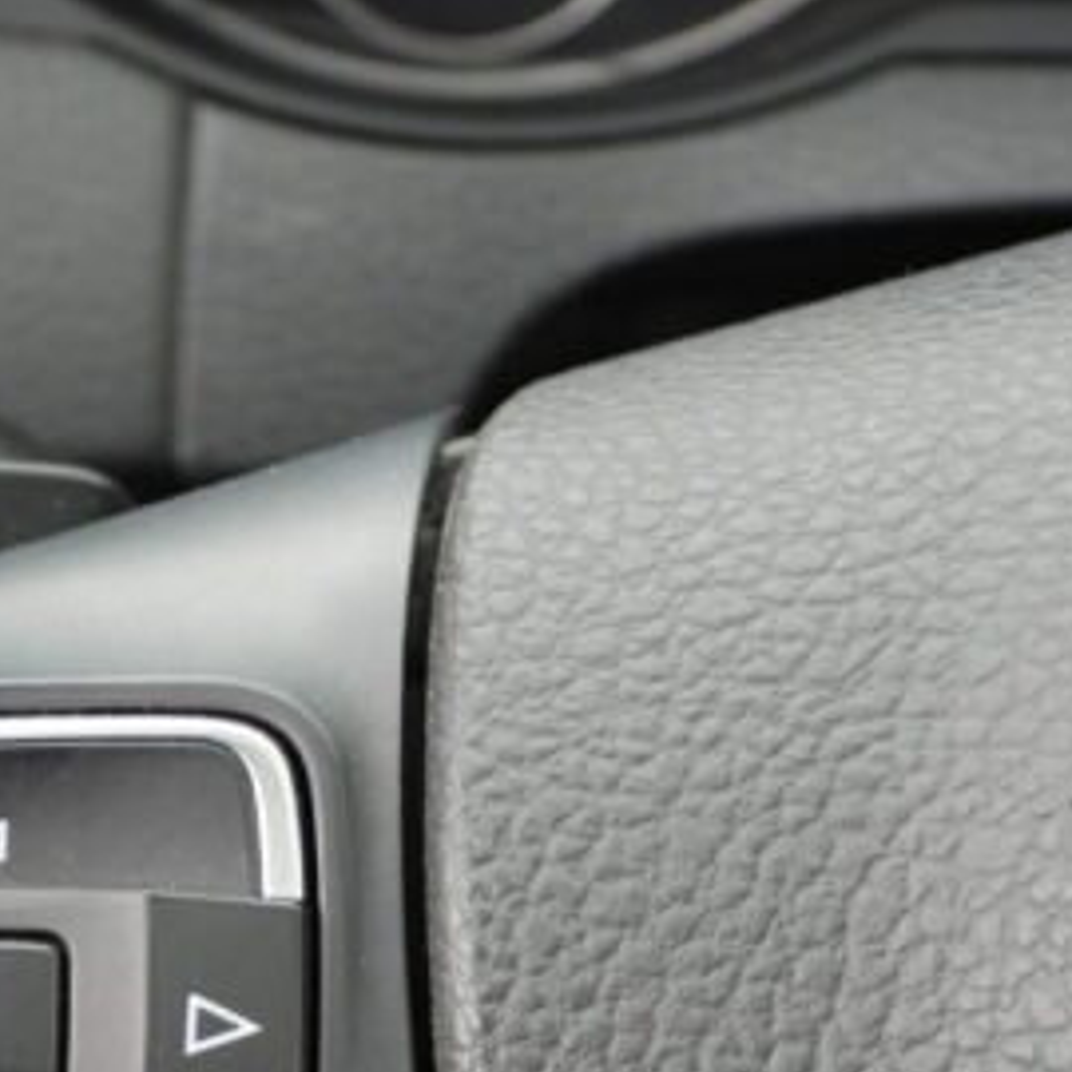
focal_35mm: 163
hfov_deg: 10.6
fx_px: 5711
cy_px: 1052
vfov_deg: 10.6
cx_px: 32
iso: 110
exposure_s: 1/30
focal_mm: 12.6
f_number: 3.5
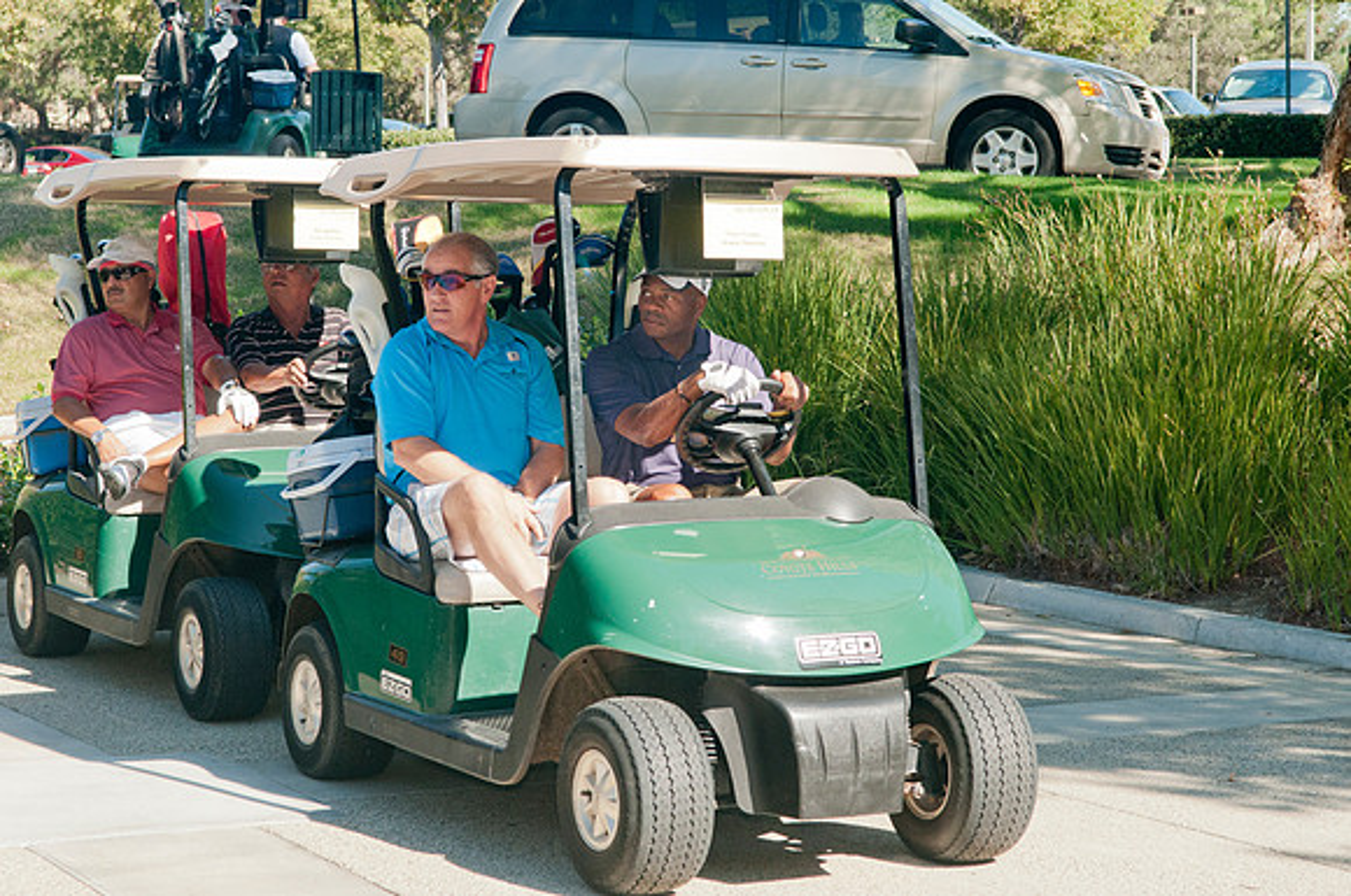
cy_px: 448
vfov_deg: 16.5
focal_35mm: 82
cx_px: 676
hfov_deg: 24.6
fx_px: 3092
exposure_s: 1/160
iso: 400
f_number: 9
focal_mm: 55
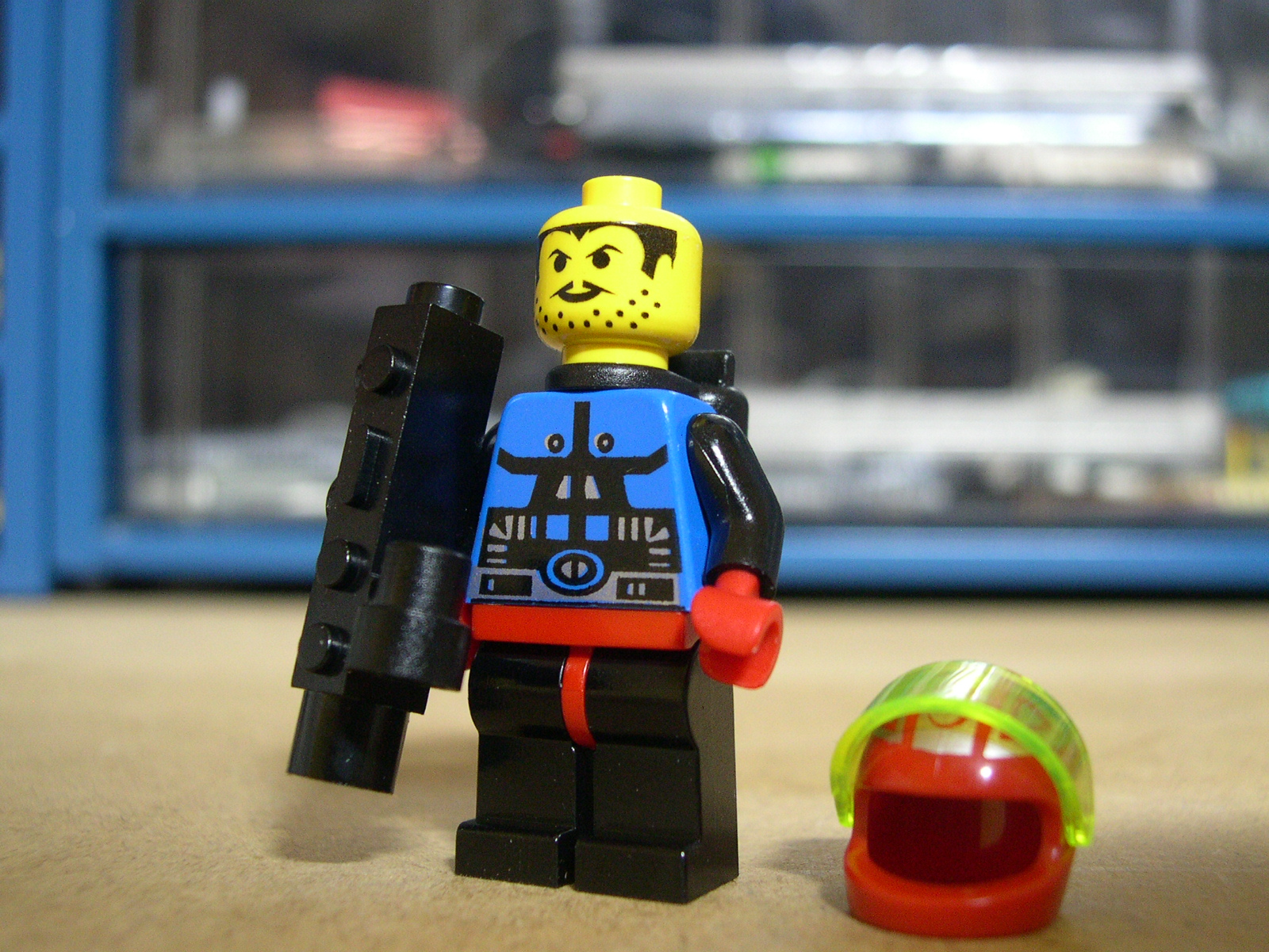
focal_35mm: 42
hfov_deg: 44.8
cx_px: 634
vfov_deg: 34.3
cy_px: 476
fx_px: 1540
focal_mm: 9
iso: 400
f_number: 2.9
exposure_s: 1/3.8
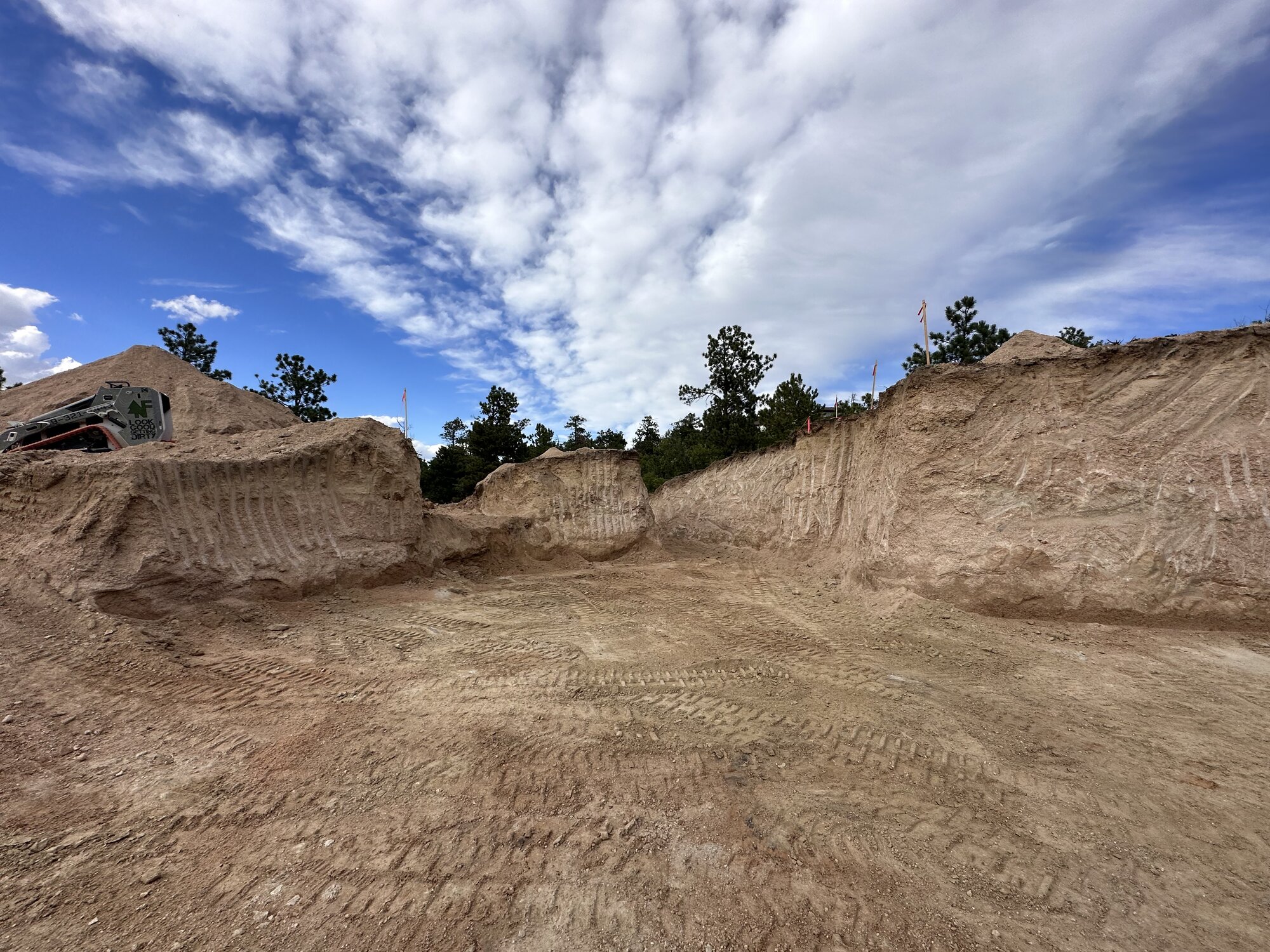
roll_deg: +1.3
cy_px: 476
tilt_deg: +6.9
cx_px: 635
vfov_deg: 85.7
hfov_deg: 102.1
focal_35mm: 14
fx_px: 514
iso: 50
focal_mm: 2.22
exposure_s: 1/1916
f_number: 2.2
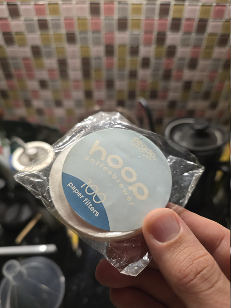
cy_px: 154
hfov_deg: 58.9
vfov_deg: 73.9
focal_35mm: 23
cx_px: 116
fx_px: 205
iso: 640
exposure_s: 1/100
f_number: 1.7
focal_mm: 6.3
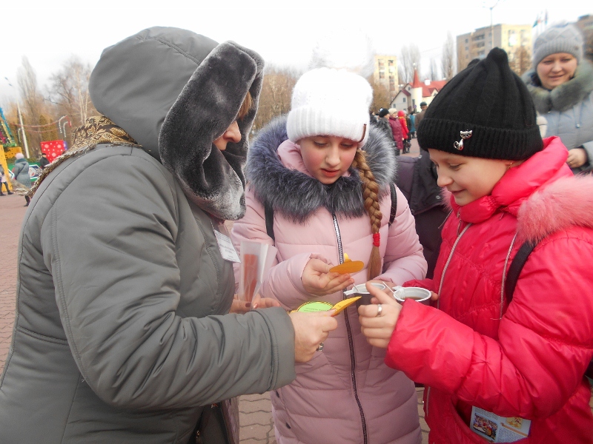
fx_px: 445
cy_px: 222
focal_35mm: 26
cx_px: 296
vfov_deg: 53.1
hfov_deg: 67.3
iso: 80
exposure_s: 1/160
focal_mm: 4.6
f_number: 3.2
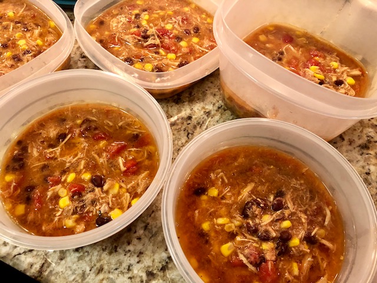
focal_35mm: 29
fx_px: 316
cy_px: 142
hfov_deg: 61.7
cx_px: 188
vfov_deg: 48.2
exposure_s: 1/11
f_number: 1.8
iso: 100
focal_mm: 3.99
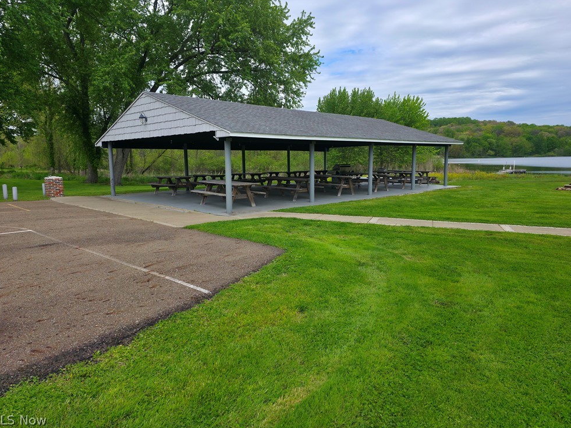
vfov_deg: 56.8
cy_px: 206
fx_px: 396
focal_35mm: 24
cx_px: 284
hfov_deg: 71.6
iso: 50
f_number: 1.7
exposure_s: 1/3333
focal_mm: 6.3
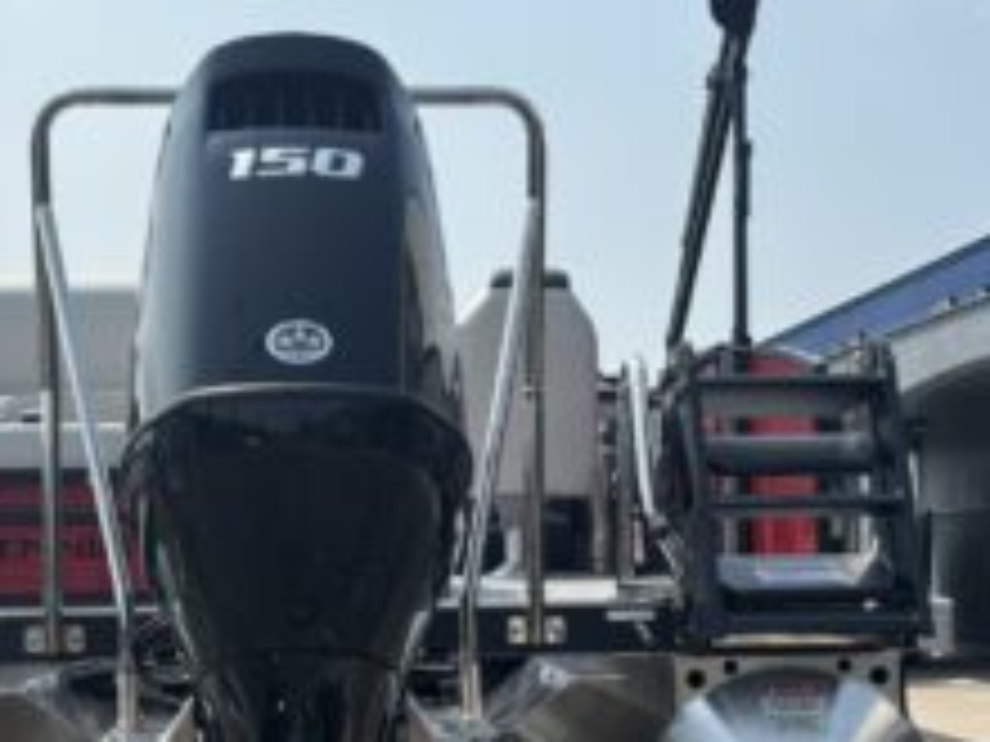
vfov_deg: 23.1
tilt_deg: -1.2
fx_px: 1802
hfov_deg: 30.6
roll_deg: -0.2
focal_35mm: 63
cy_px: 540
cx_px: 362
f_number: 1.6
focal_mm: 5.96
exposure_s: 1/5618
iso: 50
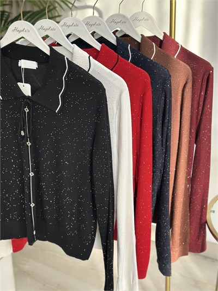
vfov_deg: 39.6
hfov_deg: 30.3
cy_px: 146
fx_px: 403
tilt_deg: -22.6
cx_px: 109
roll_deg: -0.3
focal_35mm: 48
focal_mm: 6.86
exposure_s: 1/140
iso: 64
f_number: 1.78
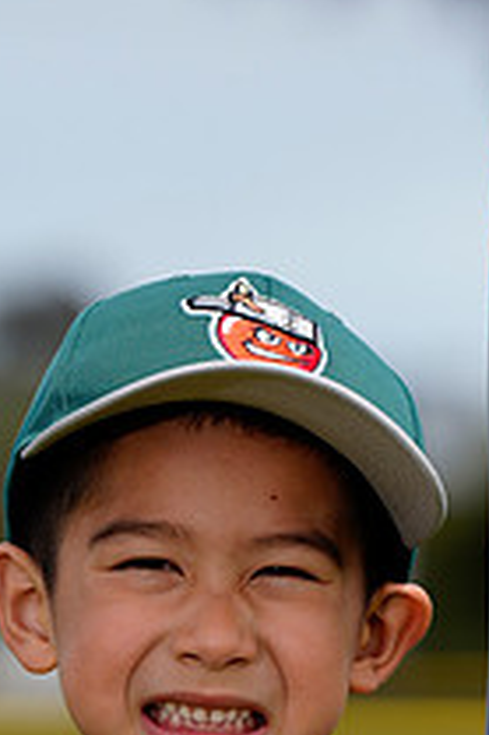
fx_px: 9469
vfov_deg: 4.4
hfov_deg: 3.0
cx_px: 315
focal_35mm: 464
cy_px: 883
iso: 50
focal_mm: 167
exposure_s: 1/320
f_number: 4.5
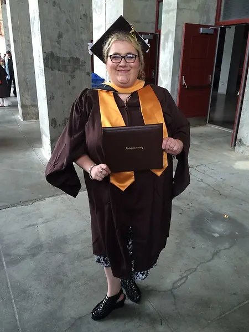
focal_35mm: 29
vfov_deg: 61.7
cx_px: 124
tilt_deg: -20.7
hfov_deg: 48.2
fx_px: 278
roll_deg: +0.6
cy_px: 166
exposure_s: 1/40
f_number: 2.2
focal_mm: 4.15
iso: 40
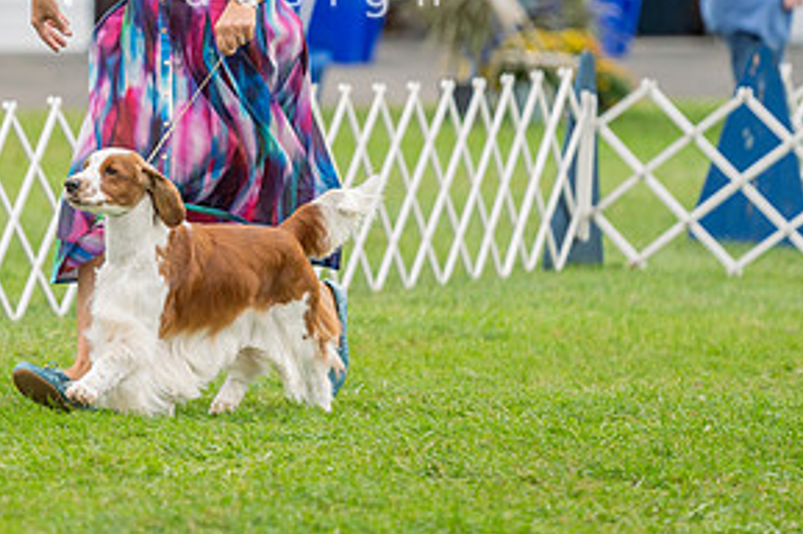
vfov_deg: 3.4
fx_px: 8957
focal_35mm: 402
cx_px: 94
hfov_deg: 5.1
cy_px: 76
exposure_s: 1/1250
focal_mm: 200
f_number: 3.5
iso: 400
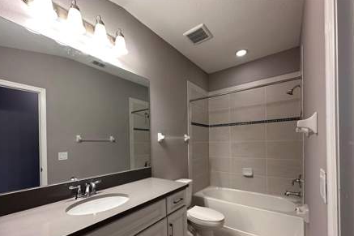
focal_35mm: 16
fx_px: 157
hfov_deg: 96.8
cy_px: 143
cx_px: 177
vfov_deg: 72.8
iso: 200
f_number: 2.2
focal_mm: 2.22
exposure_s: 1/60
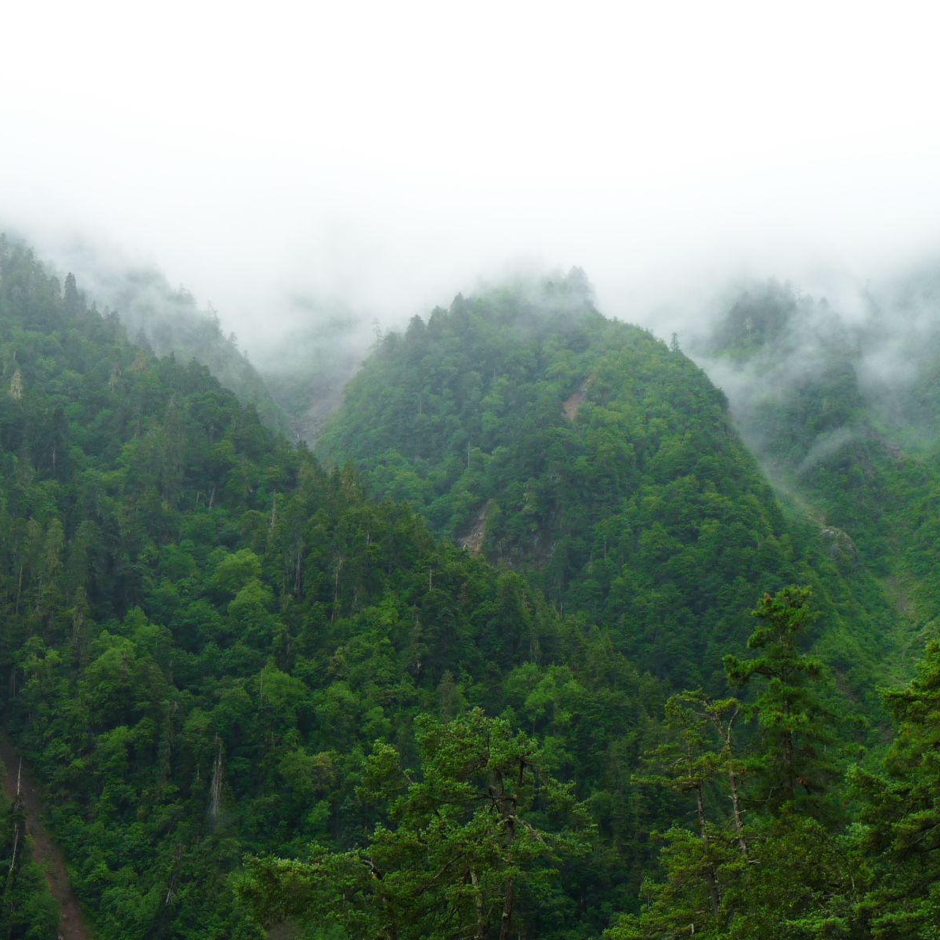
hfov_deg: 23.0
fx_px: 2304
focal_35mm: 75
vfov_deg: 23.1
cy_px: 468
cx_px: 536
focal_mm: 9.5
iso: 100
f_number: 3.2
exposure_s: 1/250
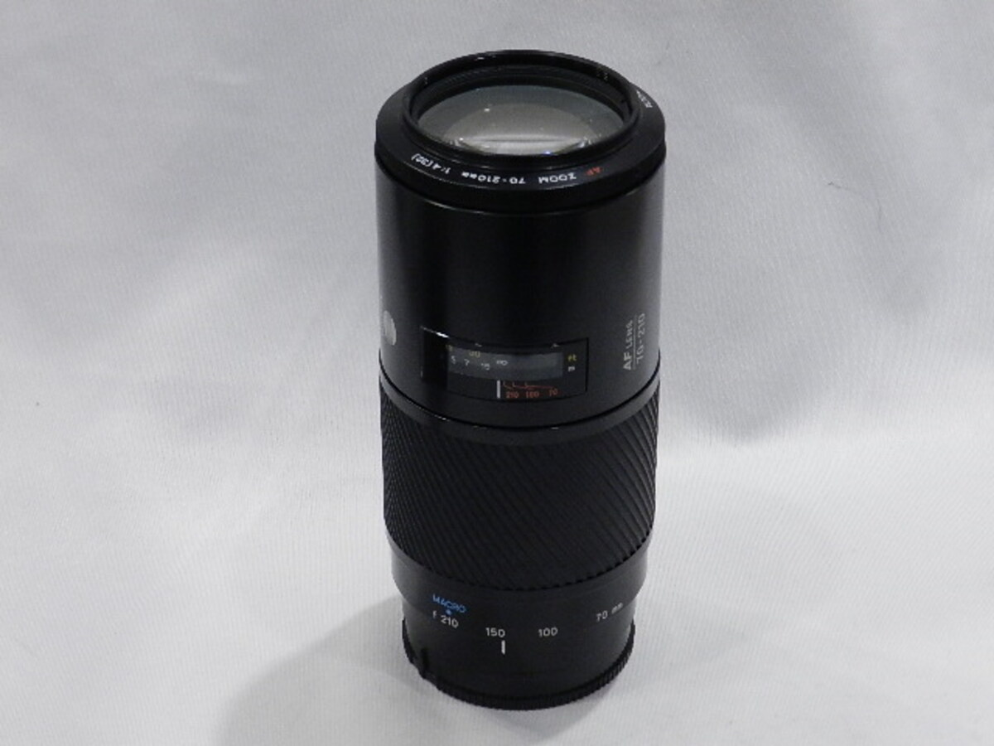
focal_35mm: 84
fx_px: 2412
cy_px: 373
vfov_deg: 17.6
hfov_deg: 23.3
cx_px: 497
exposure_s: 1/80
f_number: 4.4
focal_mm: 14.9
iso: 800
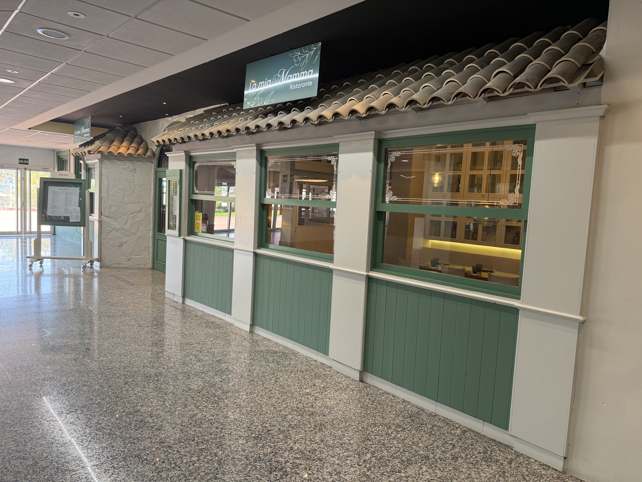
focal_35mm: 24
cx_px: 321
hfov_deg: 71.6
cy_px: 241
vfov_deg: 56.8
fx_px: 445
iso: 125
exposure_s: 1/100
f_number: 1.78
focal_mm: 6.76
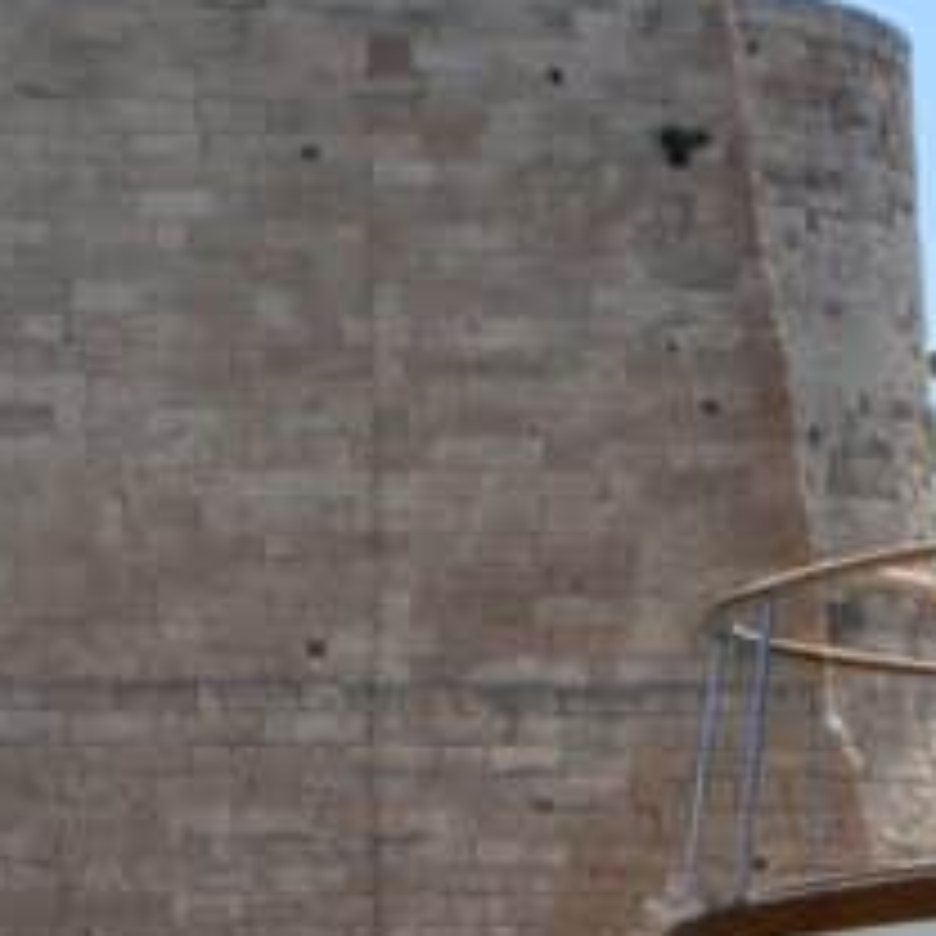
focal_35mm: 326
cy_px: 198
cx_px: -670
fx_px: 9973
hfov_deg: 5.3
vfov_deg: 5.4
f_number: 8
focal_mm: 26
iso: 100
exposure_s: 1/250
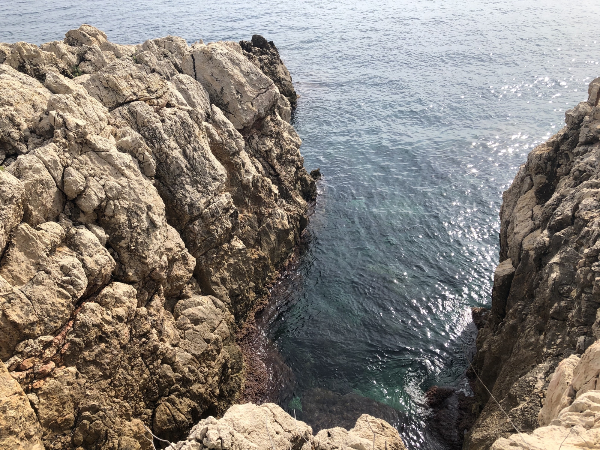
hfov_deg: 63.4
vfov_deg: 49.7
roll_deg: +2.6
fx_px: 485
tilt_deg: -32.7
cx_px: 300
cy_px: 225
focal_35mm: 28
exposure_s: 1/1779
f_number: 1.8
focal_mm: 3.99
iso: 20
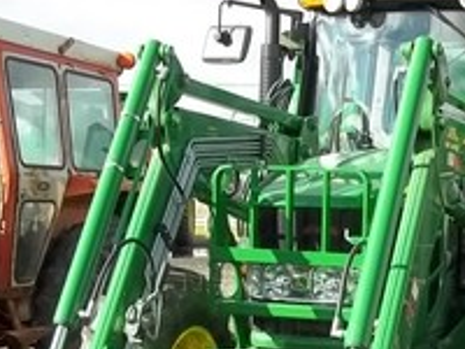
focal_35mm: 87
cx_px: 319
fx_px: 1169
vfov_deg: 16.3
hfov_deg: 22.4
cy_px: 416
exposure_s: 1/400
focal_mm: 5.7
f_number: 2.9
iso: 64
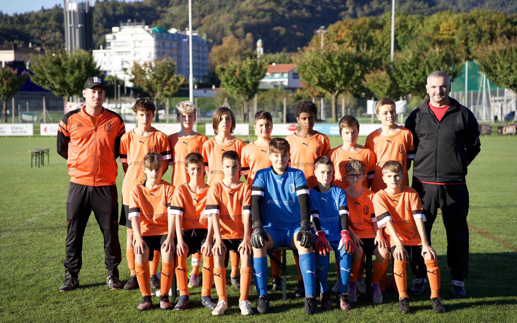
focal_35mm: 69
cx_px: 258
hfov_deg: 29.8
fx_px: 972
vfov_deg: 18.9
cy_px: 154
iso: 100
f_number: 3.2
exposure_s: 1/640
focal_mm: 67
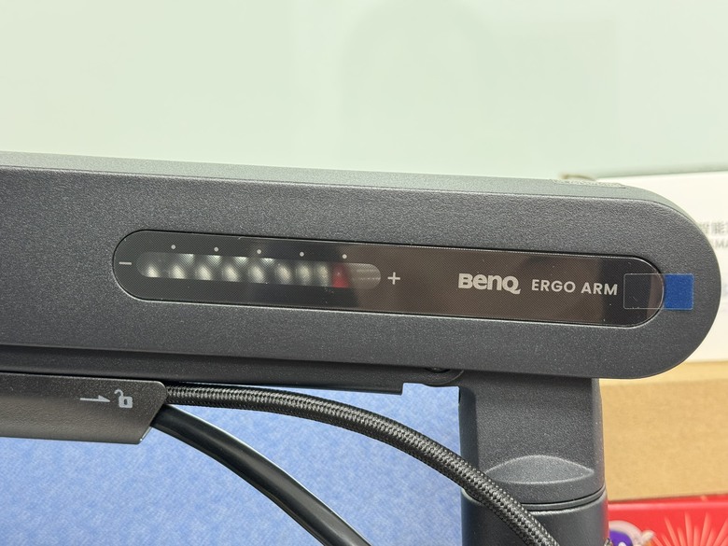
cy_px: 273
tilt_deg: -6.2
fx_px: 1009
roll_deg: +1.9
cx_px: 364
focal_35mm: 48
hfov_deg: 39.7
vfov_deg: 30.3
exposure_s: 1/40
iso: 250
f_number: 1.78
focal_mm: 6.76
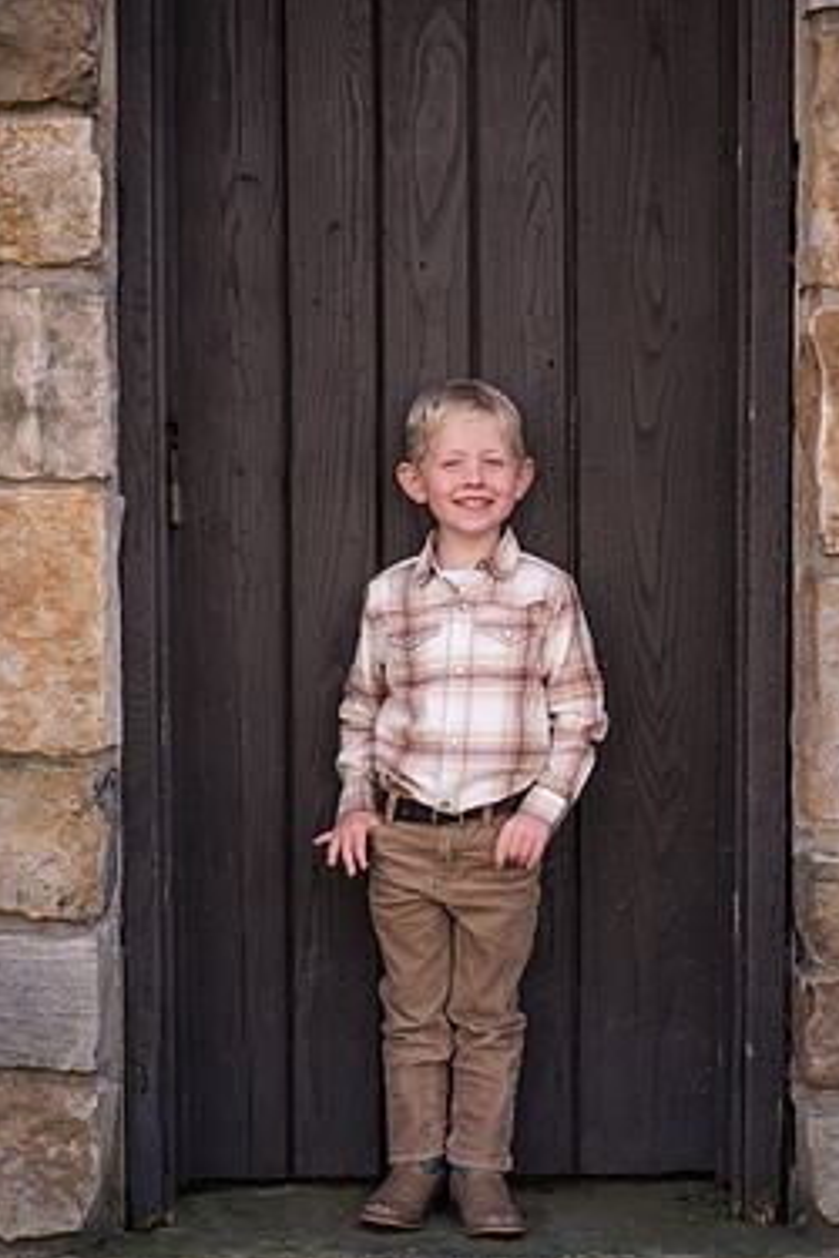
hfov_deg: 13.4
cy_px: 641
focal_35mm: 102
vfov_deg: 20.0
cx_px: 466
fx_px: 3565
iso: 320
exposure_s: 1/640
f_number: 3.2
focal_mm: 85
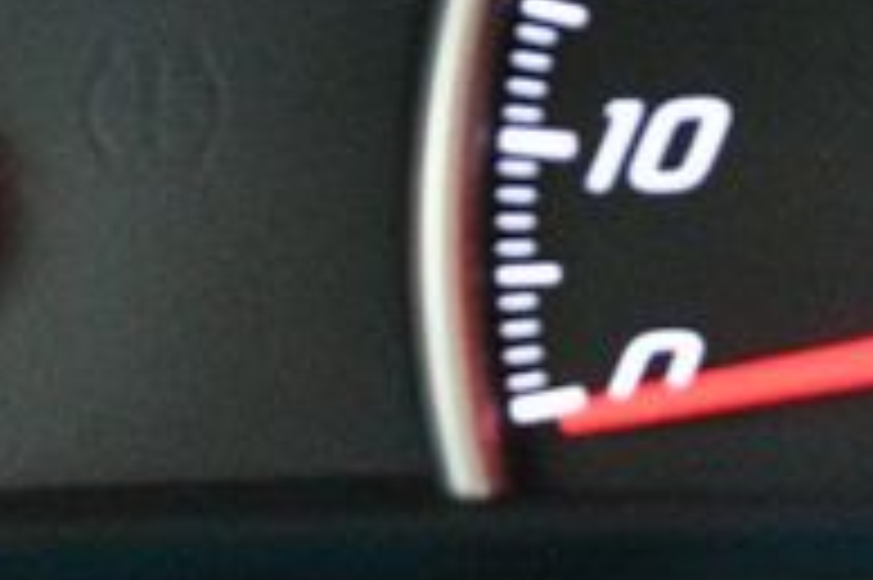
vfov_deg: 6.9
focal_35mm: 198
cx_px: 490
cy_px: 643
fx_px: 4797
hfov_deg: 10.4
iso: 12800
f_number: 5.3
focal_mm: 40
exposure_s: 1/40
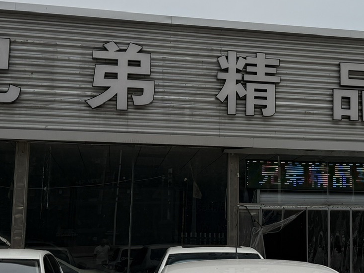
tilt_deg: +9.4
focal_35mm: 67
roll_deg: +0.1
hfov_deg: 28.3
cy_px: 122
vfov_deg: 21.9
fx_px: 704
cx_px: 298
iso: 80
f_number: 1.78
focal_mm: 6.76
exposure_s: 1/11905
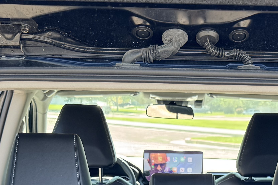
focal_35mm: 86
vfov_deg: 14.3
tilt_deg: -18.5
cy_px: 320
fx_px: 664
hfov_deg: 23.6
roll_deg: -2.7
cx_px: 181
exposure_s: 1/121
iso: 80
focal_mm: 6.76
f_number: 1.78
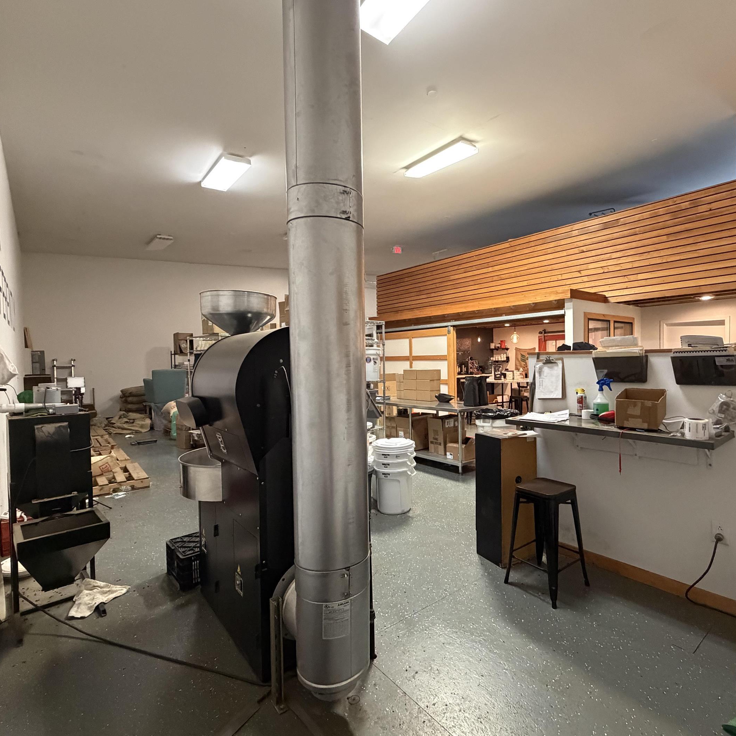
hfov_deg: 80.1
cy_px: 368
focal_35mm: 18
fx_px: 433
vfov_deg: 80.7
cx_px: 426
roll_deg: +1.0
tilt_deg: -1.9
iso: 800
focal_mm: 2.22
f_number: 2.2
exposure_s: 1/60
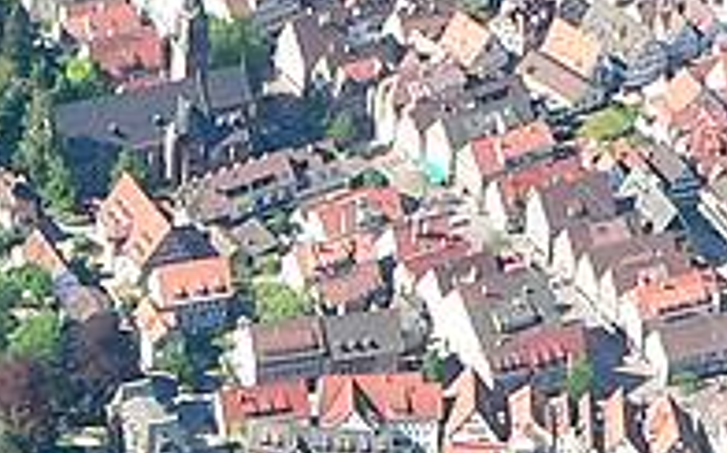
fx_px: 7283
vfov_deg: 3.6
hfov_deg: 5.7
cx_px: -30
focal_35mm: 368
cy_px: 63
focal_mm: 14.1
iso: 200
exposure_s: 1/500
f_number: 5.6
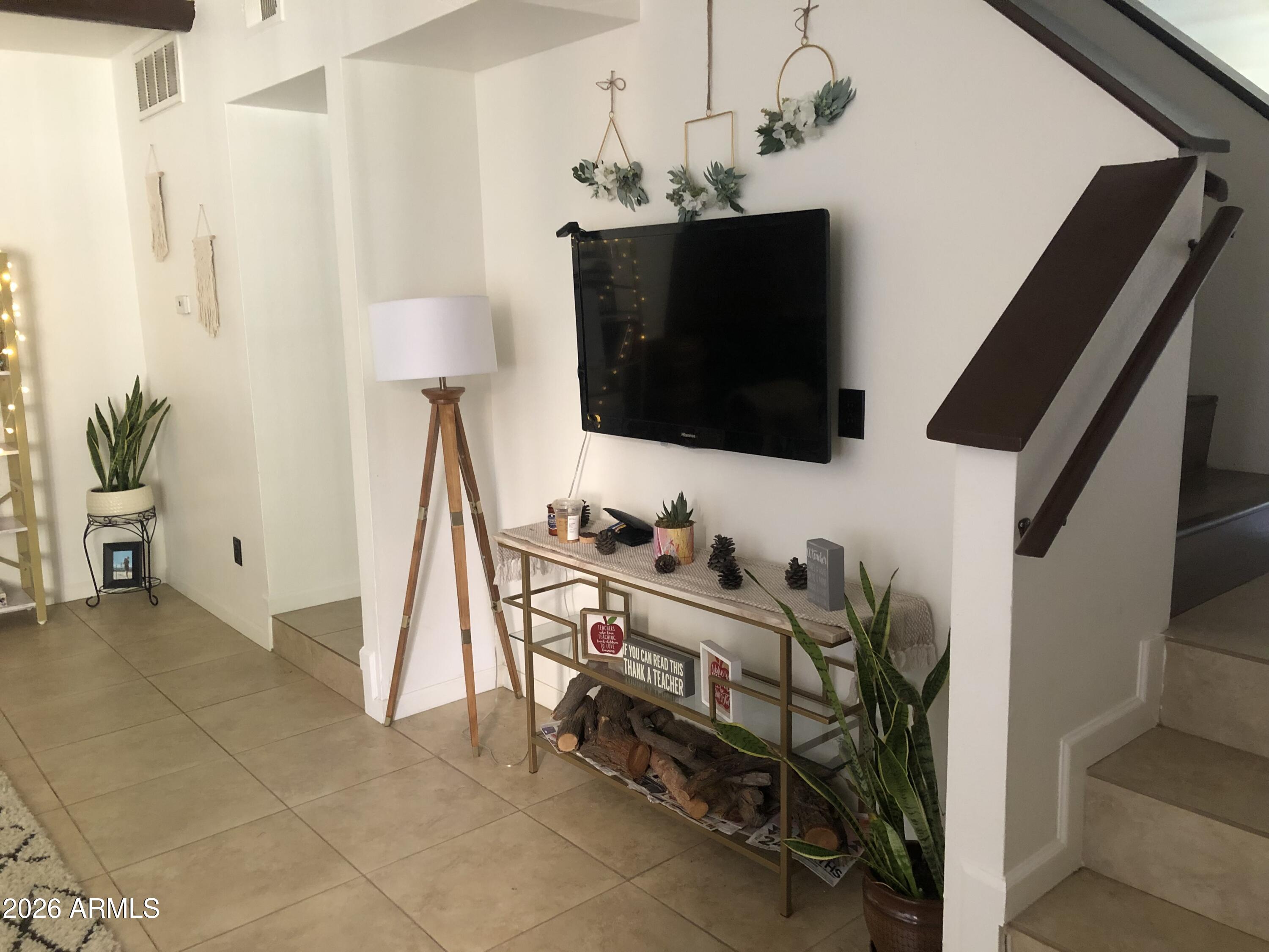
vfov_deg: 49.7
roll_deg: +1.3
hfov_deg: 63.4
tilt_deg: -10.1
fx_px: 1026
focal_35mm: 28
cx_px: 634
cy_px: 476
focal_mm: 3.99
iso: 100
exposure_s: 1/11
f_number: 1.8
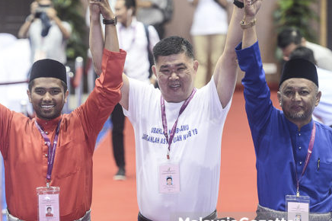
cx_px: 98
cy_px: 144
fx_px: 1944
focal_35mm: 211
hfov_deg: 9.7
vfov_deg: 6.5
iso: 1600
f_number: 3.2
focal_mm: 135
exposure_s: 1/80
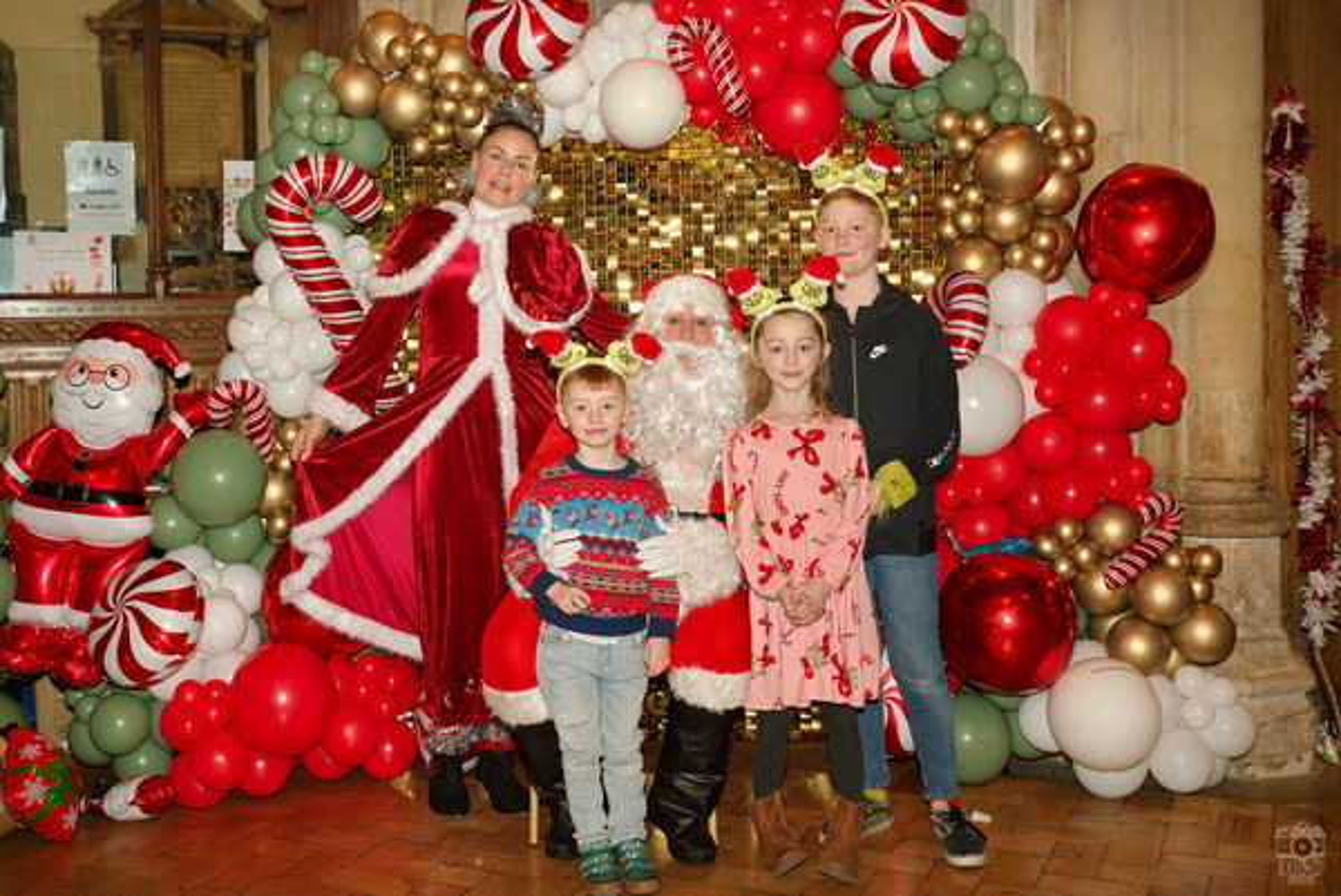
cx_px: 670
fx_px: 1305
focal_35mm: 35
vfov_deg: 37.9
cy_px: 448
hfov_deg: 54.4
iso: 500
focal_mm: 35
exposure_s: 1/160
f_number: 4
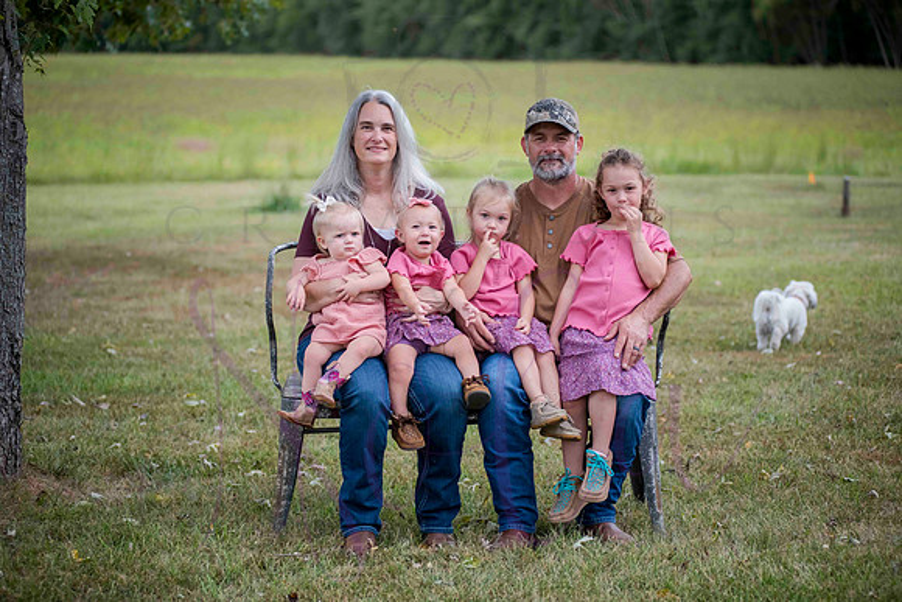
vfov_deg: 17.1
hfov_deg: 25.4
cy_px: 301
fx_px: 2005
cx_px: 451
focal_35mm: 80
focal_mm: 80
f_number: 3.5
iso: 400
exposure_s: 1/640
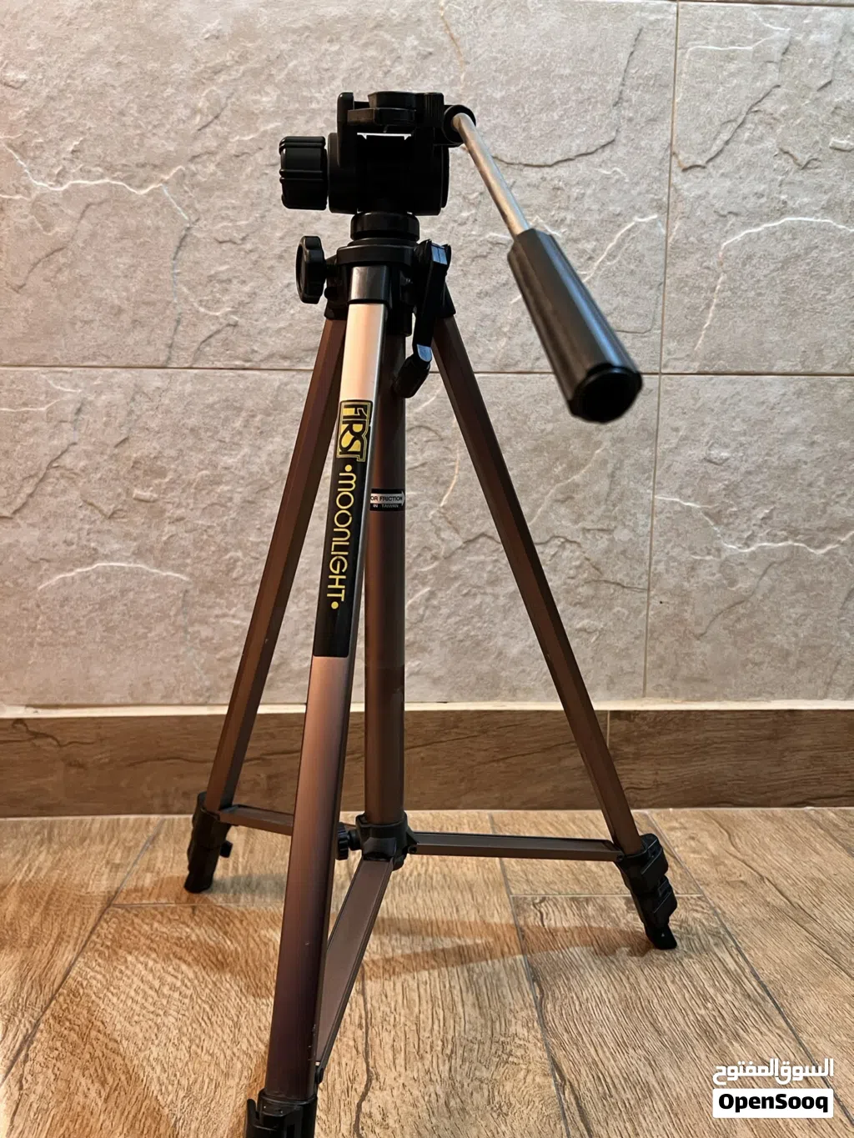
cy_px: 569
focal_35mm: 26
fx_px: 855
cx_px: 427
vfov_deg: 67.3
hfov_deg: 53.1
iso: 500
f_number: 1.5
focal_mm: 5.7
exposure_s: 1/33
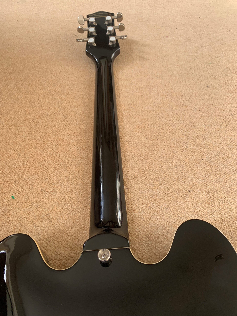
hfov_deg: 53.1
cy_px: 158
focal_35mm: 26
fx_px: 237
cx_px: 118
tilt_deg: -52.8
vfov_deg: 67.3
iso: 64
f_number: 1.8
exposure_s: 1/121
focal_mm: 4.25
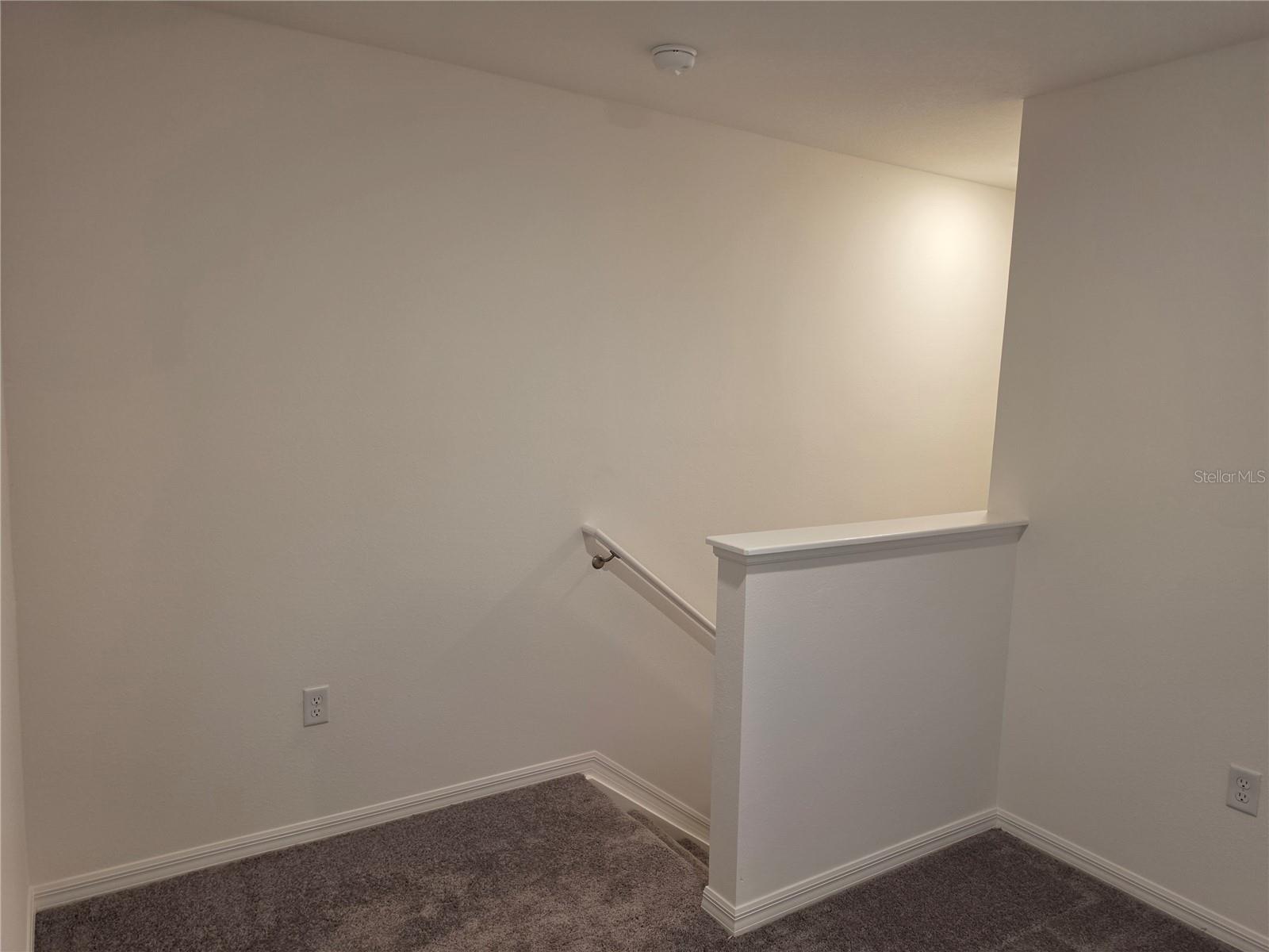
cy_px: 476
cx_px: 634
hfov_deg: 73.9
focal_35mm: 23
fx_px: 843
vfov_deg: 58.9
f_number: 1.4
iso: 160
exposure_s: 1/120
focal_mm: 6.5
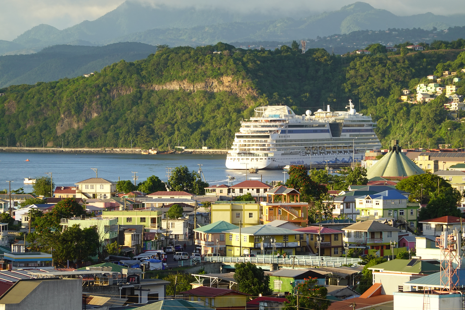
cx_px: 232
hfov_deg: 10.3
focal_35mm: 200
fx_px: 2583
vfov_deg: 6.9
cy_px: 155
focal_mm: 72
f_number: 4.5
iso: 125
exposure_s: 1/200
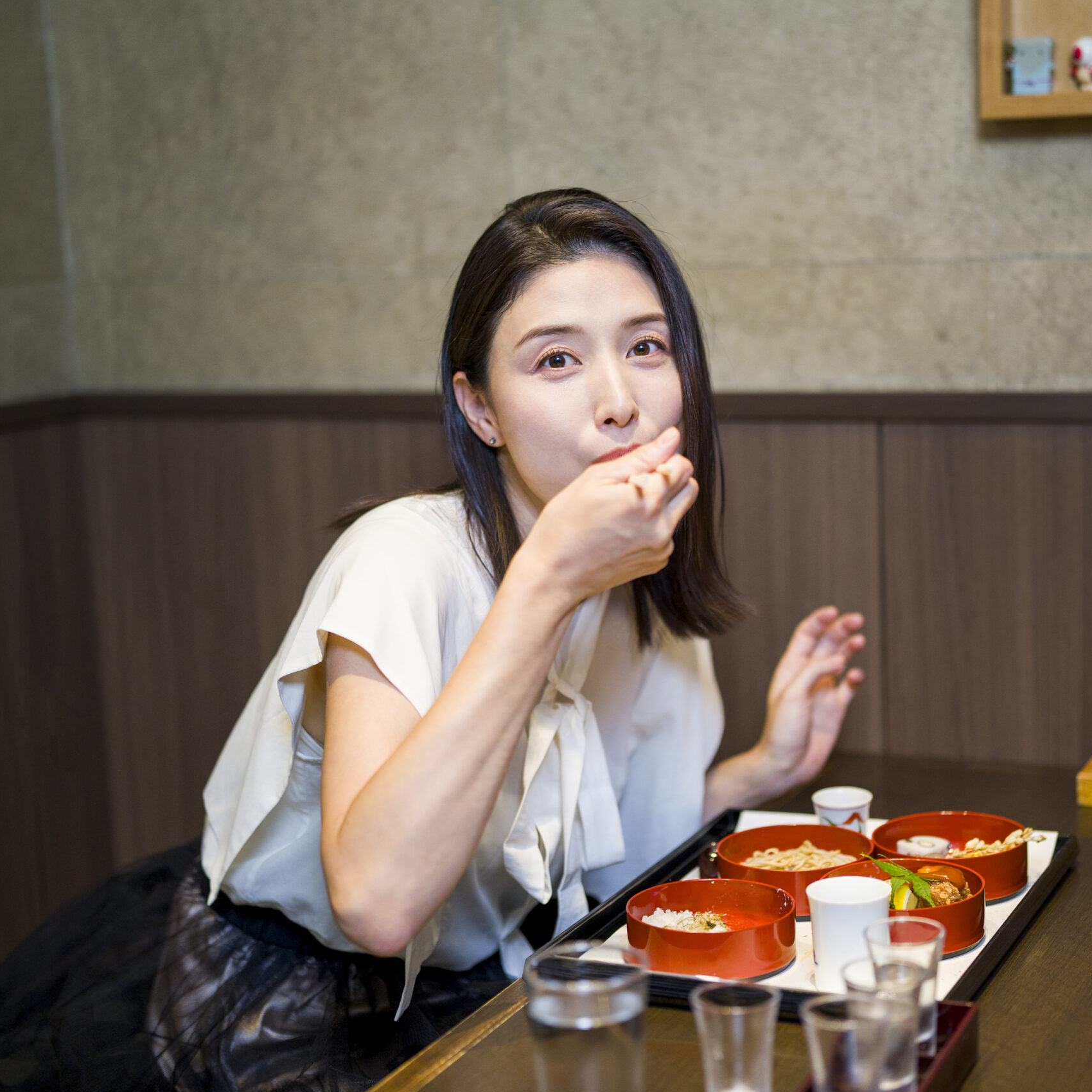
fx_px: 2284
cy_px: 548
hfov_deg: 26.8
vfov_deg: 26.9
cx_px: 636
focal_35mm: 64
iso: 400
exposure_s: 1/500
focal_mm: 50
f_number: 1.4
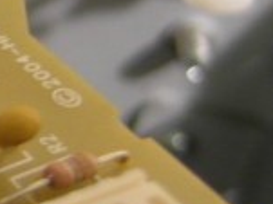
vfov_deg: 9.0
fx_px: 1284
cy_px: -58
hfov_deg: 9.5
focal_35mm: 163
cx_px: -539
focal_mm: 5.2
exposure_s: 1/15
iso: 200
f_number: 2.1
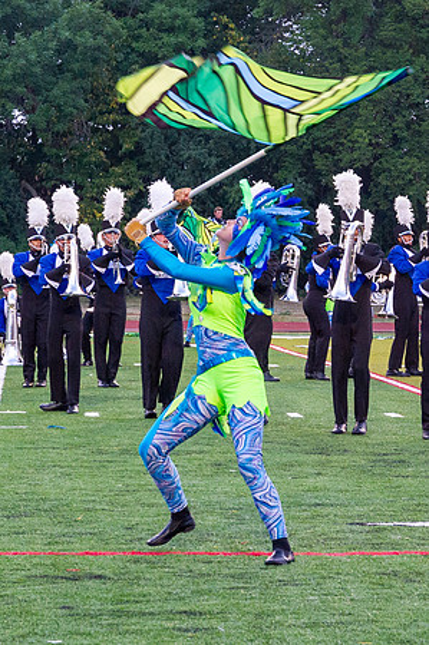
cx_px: 356
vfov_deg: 13.8
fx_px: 2676
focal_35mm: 149
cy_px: 307
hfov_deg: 9.1
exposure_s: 1/250
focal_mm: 70
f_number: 8
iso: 2500
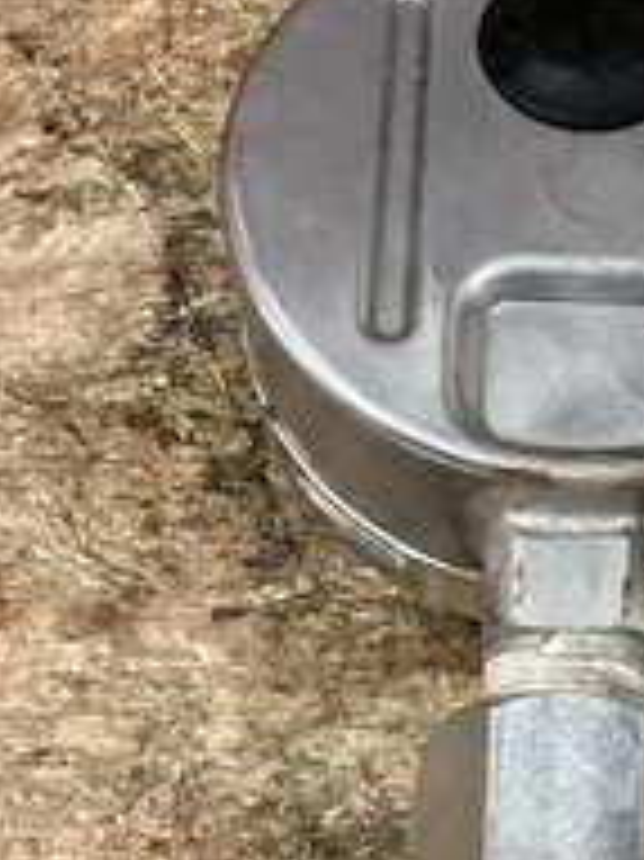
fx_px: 1614
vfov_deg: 29.8
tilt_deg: -76.2
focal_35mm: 65
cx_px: 599
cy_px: 518
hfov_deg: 22.0
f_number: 2.4
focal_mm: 3.3
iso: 400
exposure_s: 1/30
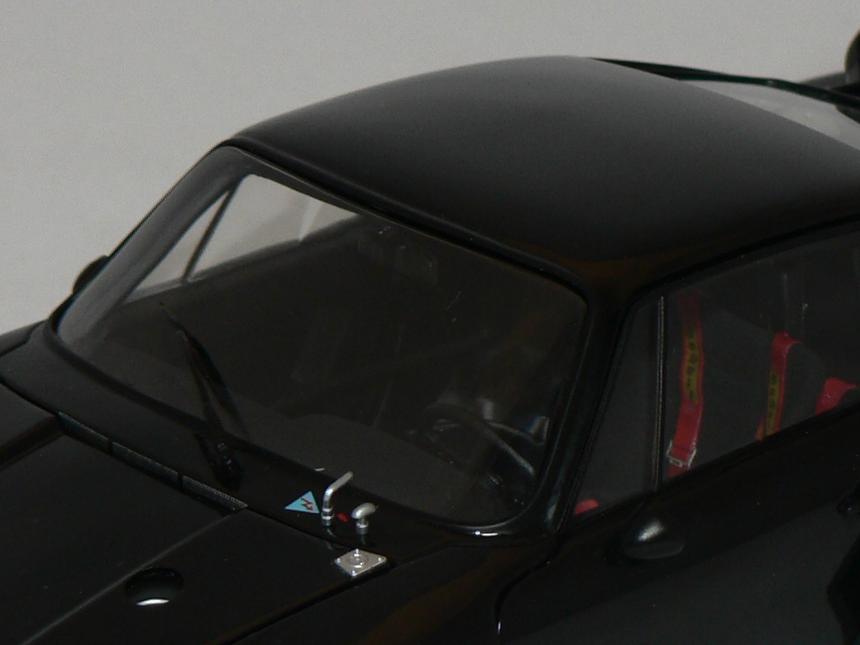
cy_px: 512
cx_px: 459
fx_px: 5044
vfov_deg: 7.3
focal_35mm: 203
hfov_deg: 9.7
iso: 80
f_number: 3.2
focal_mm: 12.4
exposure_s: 1/60
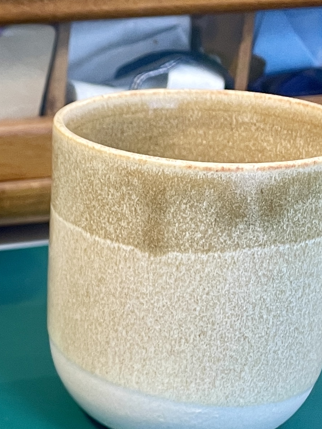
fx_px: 1092
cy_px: 322
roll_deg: +2.5
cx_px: -134
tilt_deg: -23.5
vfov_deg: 22.1
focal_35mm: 88
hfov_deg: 15.7
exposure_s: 1/50
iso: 100
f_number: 1.6
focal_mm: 4.2
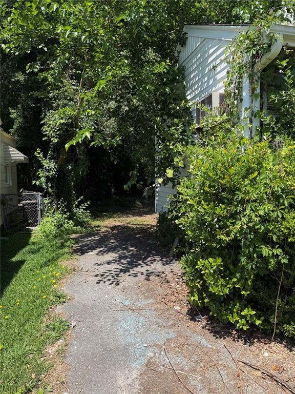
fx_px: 273
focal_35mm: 24
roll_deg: +0.9
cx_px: 148
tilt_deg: -1.2
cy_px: 197
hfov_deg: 56.8
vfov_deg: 71.6
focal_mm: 6.76
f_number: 1.78
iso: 100
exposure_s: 1/2525
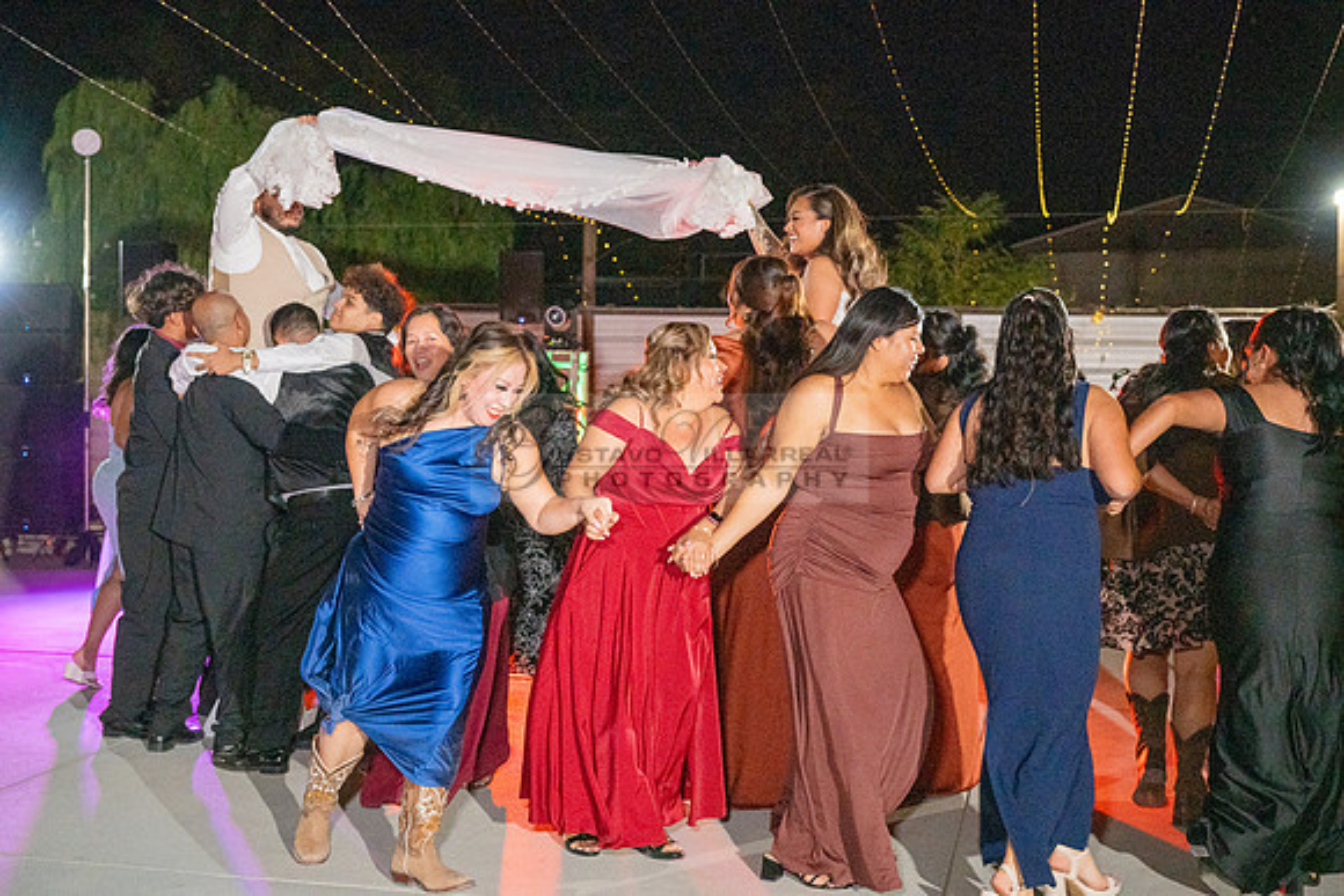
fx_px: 1680
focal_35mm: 45
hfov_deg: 43.6
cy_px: 448
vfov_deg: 29.9
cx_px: 672
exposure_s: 1/320
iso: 4000
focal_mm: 45
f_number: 4
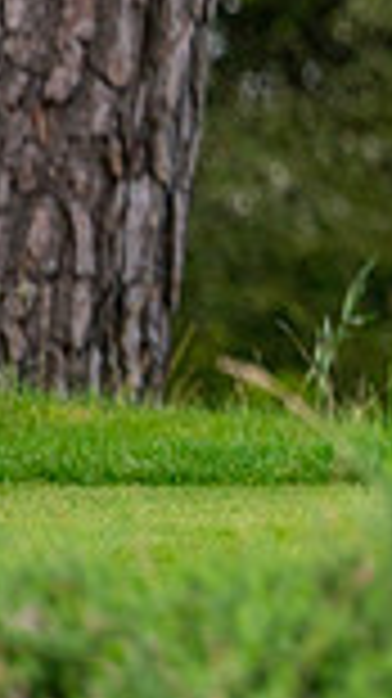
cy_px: -124
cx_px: 1284
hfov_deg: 1.0
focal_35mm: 1173
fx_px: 21711
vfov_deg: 1.8
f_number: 4
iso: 400
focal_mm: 300
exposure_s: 1/800
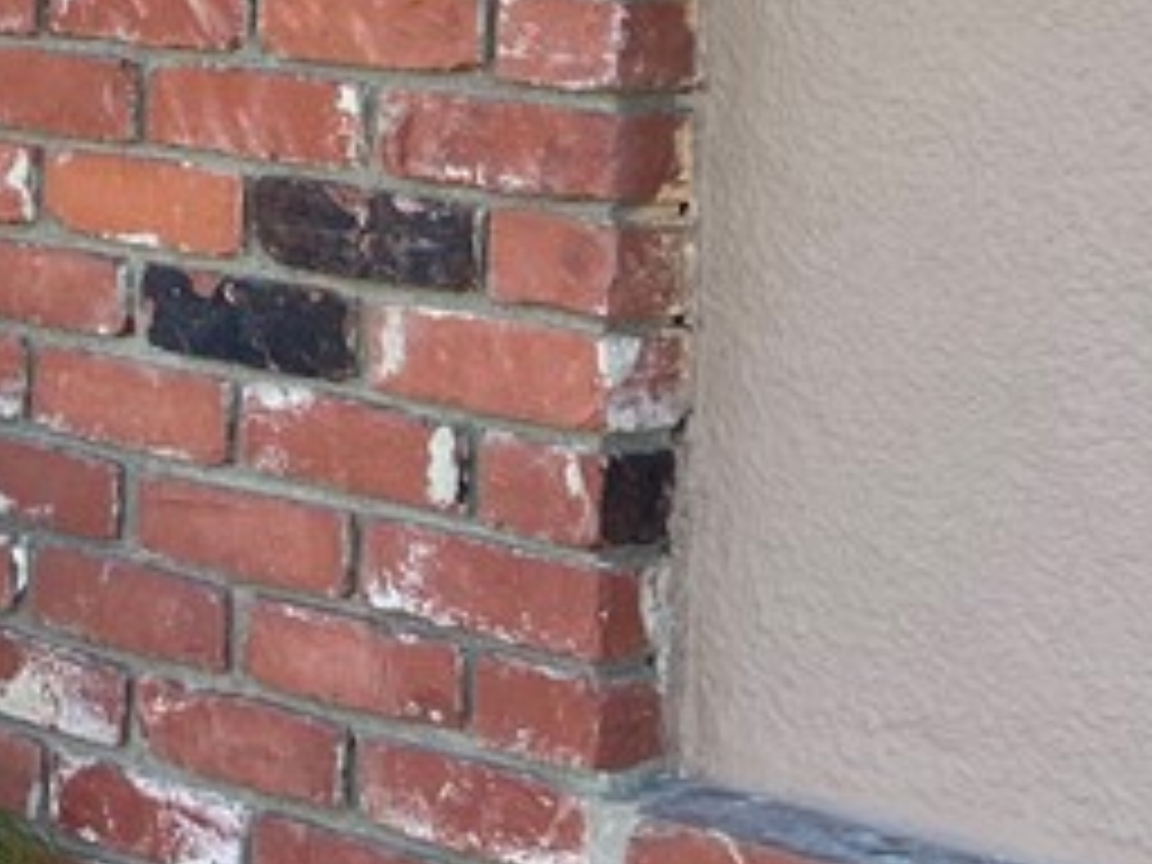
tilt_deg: -0.8
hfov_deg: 17.9
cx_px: -243
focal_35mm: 104
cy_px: -112
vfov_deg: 13.9
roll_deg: -1.9
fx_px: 3461
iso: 50
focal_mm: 5.7
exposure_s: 1/628
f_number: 1.5
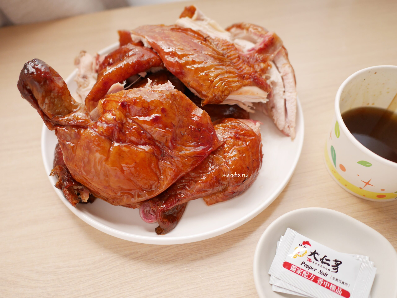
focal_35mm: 30
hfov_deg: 59.9
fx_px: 344
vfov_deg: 46.8
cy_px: 149
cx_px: 198
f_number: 2
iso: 250
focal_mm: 15
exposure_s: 1/60
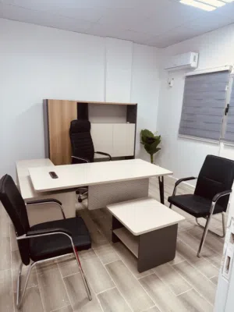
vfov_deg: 71.6
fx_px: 216
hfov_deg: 56.8
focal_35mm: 24
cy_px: 156
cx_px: 117
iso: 64
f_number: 1.78
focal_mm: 6.86
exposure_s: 1/166
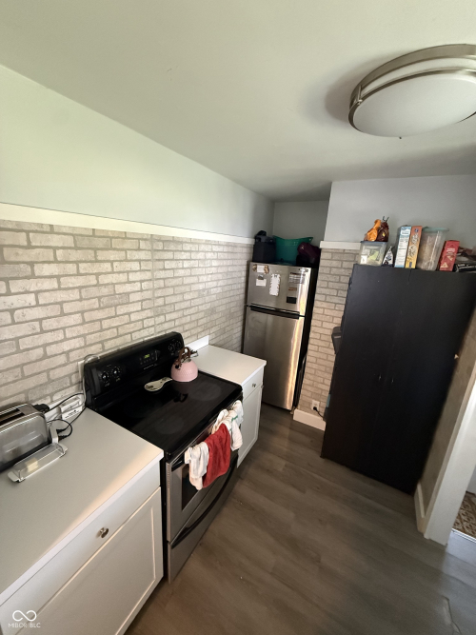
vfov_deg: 102.1
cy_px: 318
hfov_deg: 85.7
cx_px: 238
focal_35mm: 14
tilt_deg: -14.4
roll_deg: -4.3
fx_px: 257
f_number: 2.2
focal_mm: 2.22
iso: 1000
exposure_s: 1/60
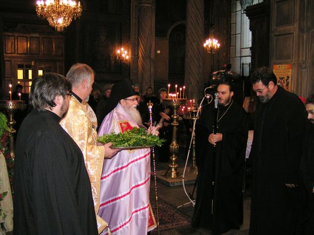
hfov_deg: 49.0
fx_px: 345
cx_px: 157
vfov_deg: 37.7
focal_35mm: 38
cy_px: 118
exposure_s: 1/40
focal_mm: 5.8
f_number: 2.8
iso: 200
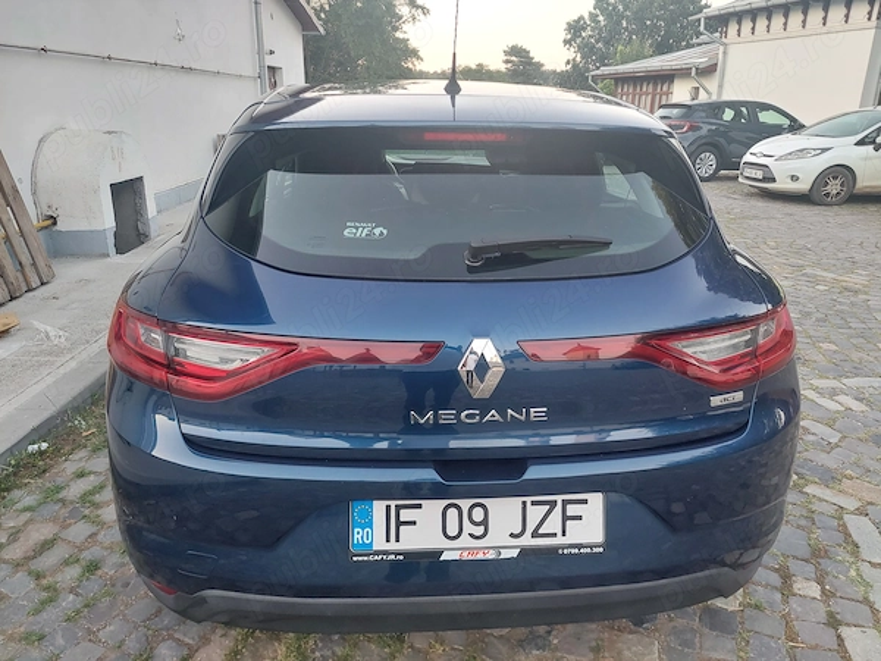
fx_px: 636
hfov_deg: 69.4
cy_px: 330
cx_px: 440
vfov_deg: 54.9
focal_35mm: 25
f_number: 1.8
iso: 400
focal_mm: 5.23
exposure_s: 1/50
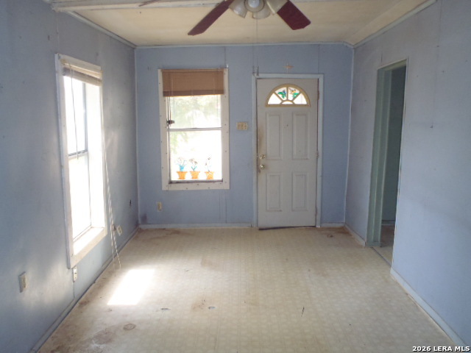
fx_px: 381
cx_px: 236
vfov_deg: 49.7
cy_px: 176
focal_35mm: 28
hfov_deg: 63.4
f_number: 3.9
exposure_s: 1/80
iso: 250
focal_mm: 5
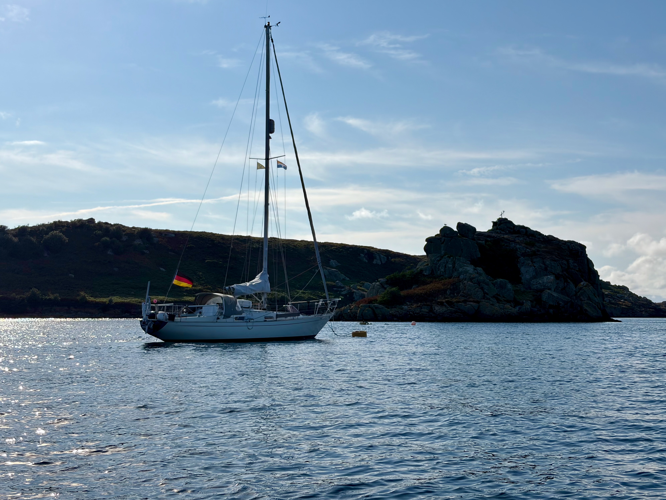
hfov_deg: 36.8
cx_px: 333
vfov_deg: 28.0
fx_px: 1000
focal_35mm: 52
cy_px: 250
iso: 40
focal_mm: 5.96
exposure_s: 1/6369
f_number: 1.6
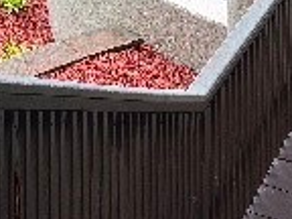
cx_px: 22
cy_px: -207
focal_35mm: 128
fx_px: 1080
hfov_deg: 15.2
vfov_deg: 10.7
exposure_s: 1/182
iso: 50
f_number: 1.7
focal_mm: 6.3
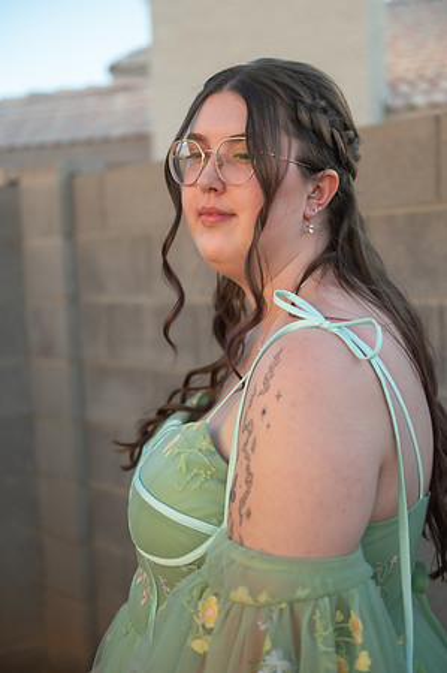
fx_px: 840
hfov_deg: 29.8
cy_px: 336
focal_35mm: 45
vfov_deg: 43.6
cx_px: 224
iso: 320
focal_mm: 45
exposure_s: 1/1000
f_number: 2.8
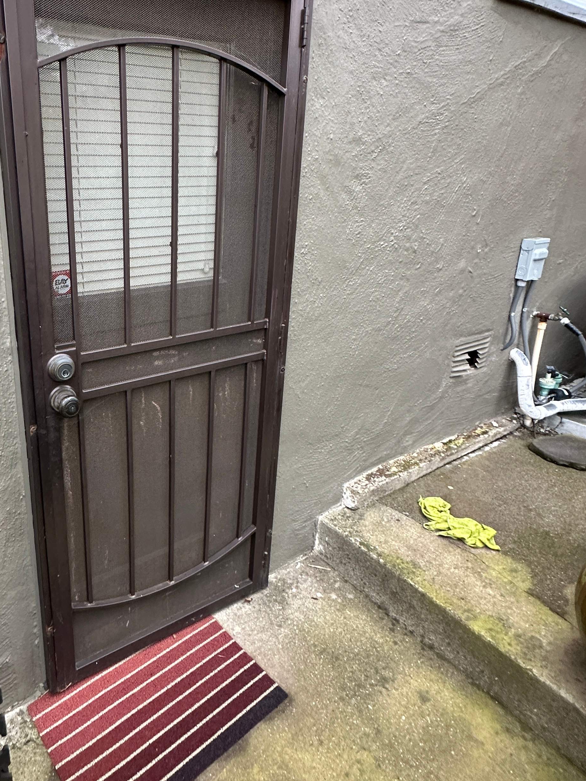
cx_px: 163
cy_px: 341
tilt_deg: -16.9
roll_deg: -0.4
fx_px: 519
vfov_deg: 73.6
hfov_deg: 56.6
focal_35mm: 23
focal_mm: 2.22
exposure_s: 1/99
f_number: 2.2
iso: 250
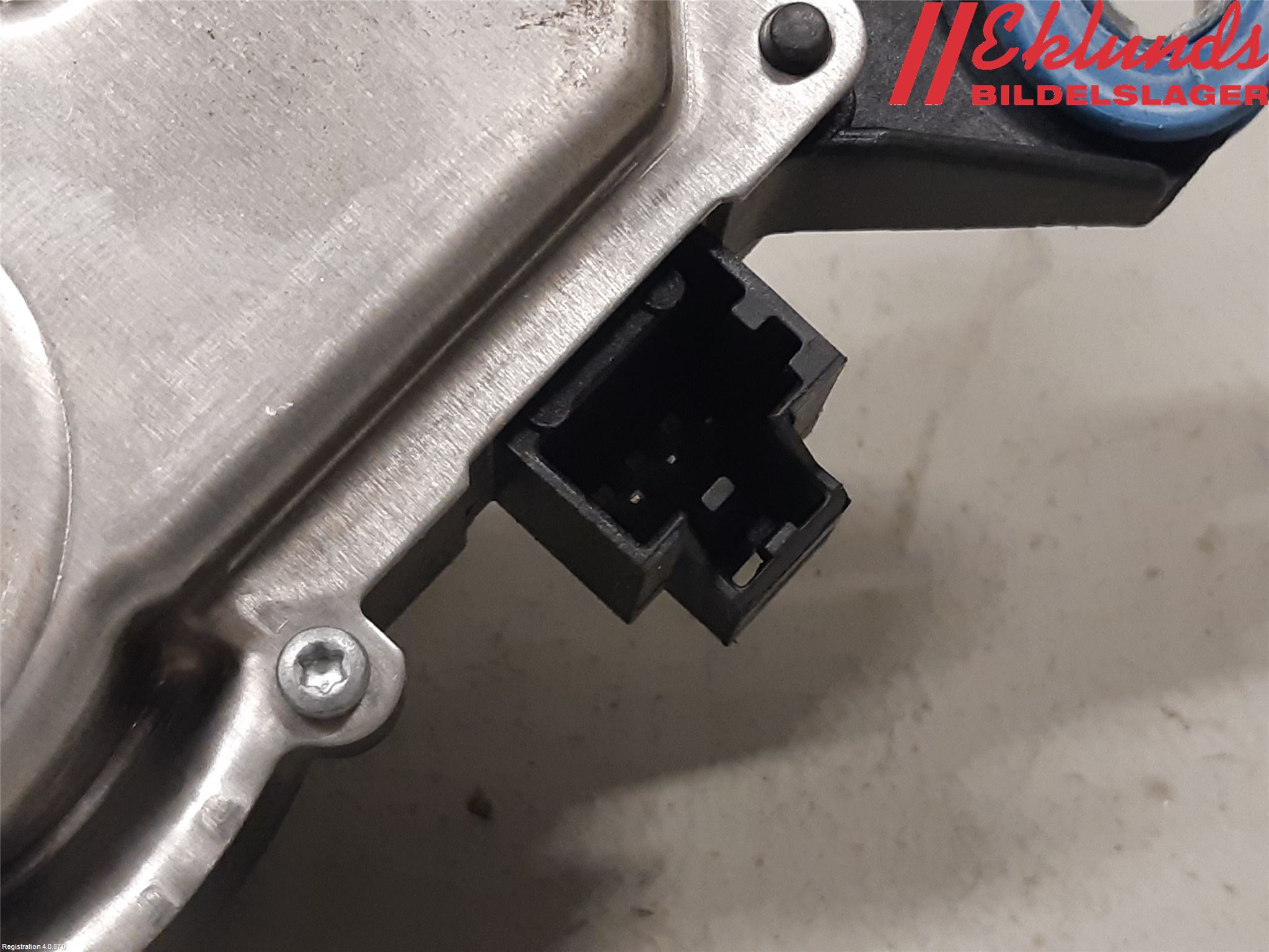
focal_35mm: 26
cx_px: 634
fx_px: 953
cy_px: 476
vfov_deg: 53.1
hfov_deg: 67.3
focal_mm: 3.93
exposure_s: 1/60
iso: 160
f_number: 1.7
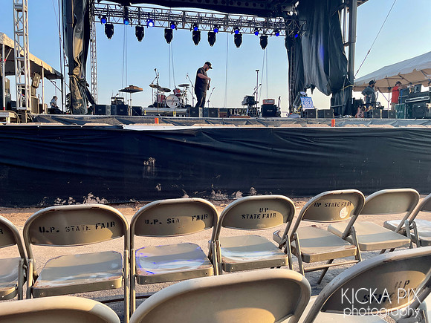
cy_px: 162
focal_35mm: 26
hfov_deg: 67.3
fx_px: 324
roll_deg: +0.1
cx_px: 216
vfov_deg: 53.1
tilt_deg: -4.6
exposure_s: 1/711
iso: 32
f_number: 1.6
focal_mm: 4.2
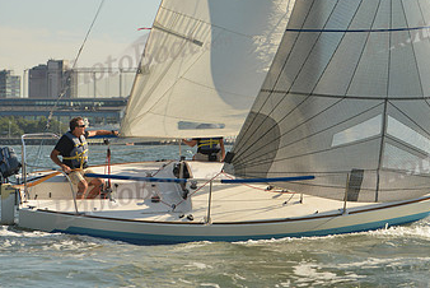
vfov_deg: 11.4
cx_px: 299
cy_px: 106
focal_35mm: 120
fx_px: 1435
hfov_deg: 17.0
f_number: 4.5
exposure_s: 1/1250
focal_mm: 70
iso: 320
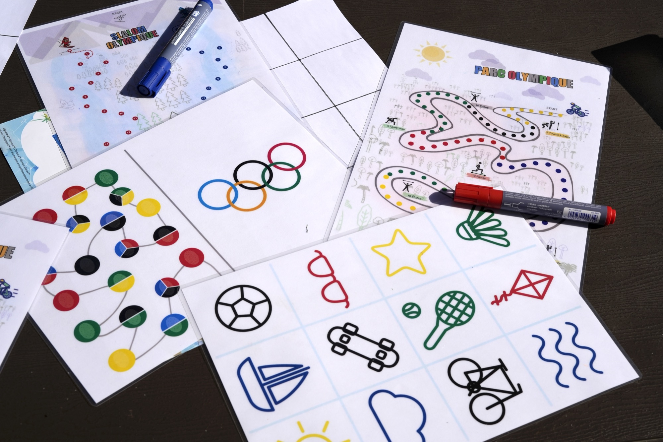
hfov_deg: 39.6
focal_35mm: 50
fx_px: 921
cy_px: 221
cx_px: 332
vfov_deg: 27.0
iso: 250
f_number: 9
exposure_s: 1/1600
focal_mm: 50
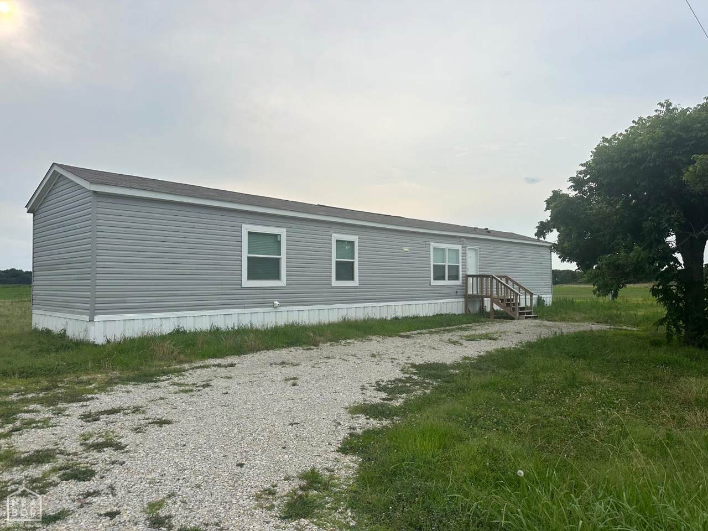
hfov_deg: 71.6
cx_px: 354
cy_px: 266
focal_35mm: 24
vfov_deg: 56.8
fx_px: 491
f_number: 1.78
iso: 80
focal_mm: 6.86
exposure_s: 1/3597
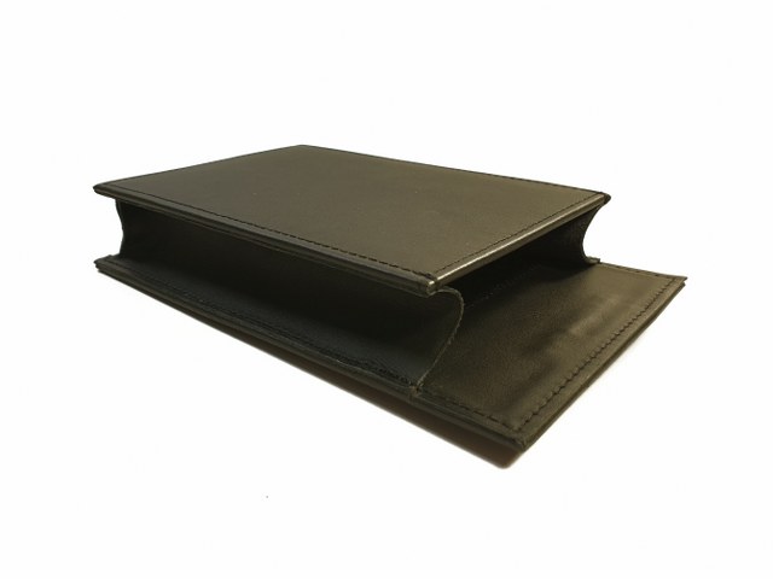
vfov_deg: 53.1
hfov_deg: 67.3
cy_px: 290
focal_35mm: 26
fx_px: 581
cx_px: 386
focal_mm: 4.3
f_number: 2.4
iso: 50
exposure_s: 1/203
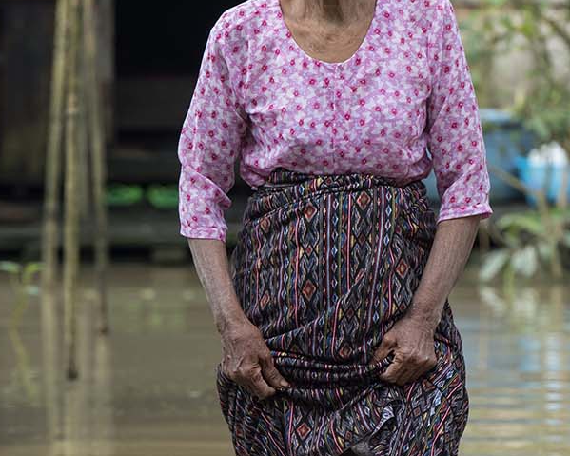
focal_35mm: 418
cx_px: 358
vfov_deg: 3.7
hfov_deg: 4.6
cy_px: 371
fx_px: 7050
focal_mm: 185
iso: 800
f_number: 6.3
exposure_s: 1/640
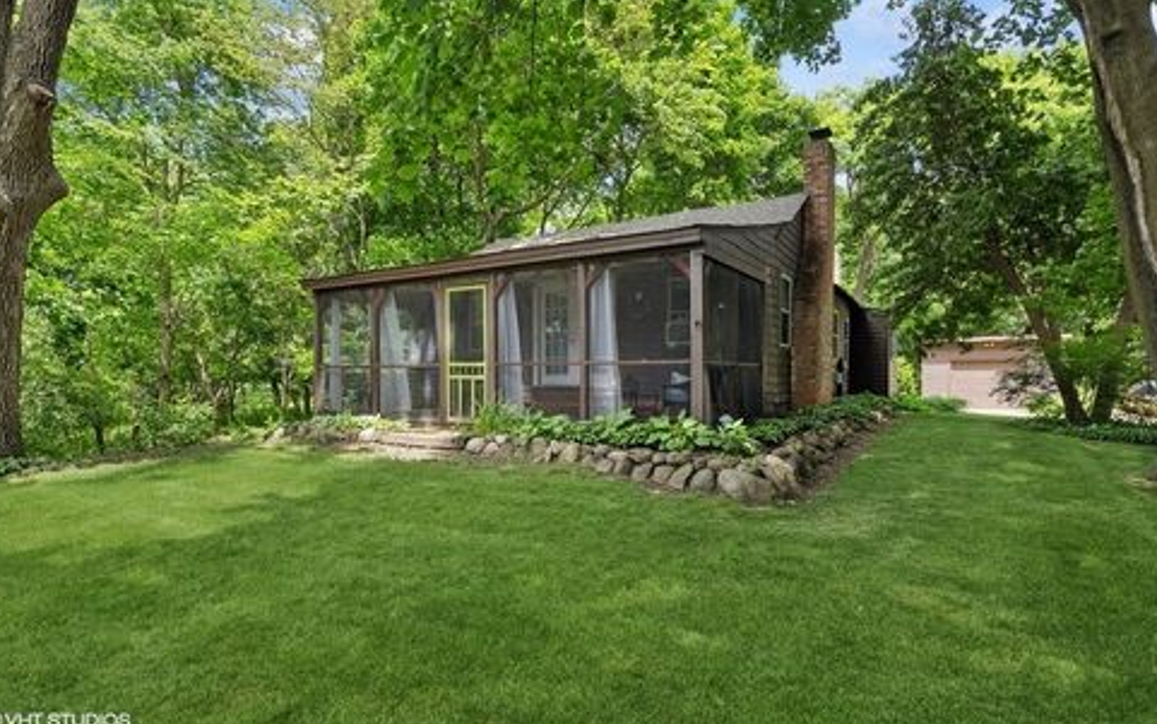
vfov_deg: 65.0
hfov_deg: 91.1
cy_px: 343
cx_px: 570
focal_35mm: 18
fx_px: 568
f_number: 9.5
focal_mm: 17
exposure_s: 1/60
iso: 200
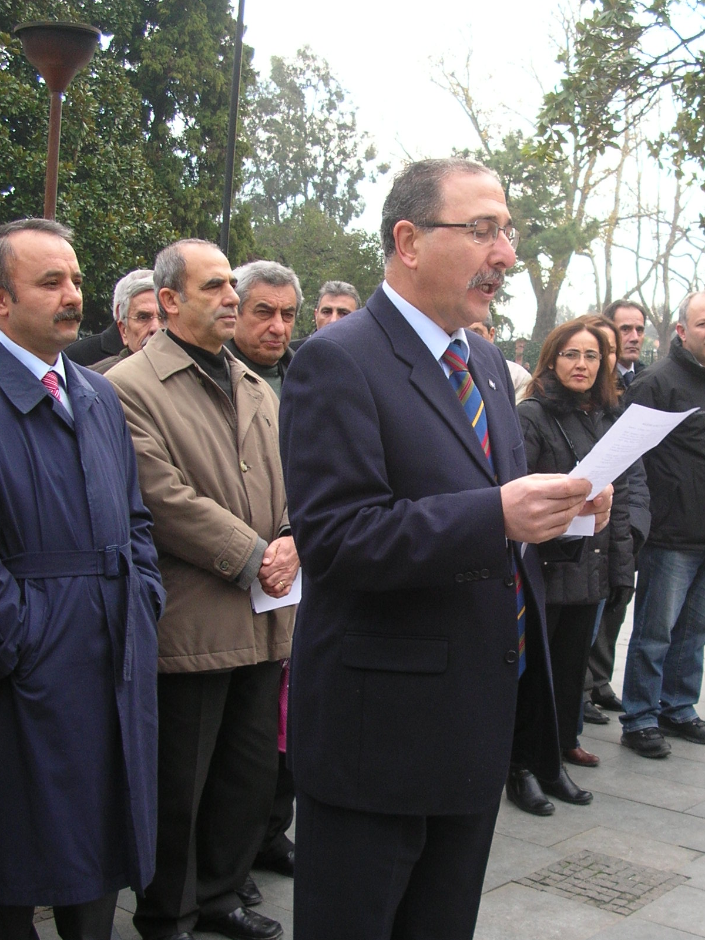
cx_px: 473
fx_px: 1358
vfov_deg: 38.1
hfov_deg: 28.9
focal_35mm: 50
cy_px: 549
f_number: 2.8
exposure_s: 1/85.3
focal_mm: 5.8
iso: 50
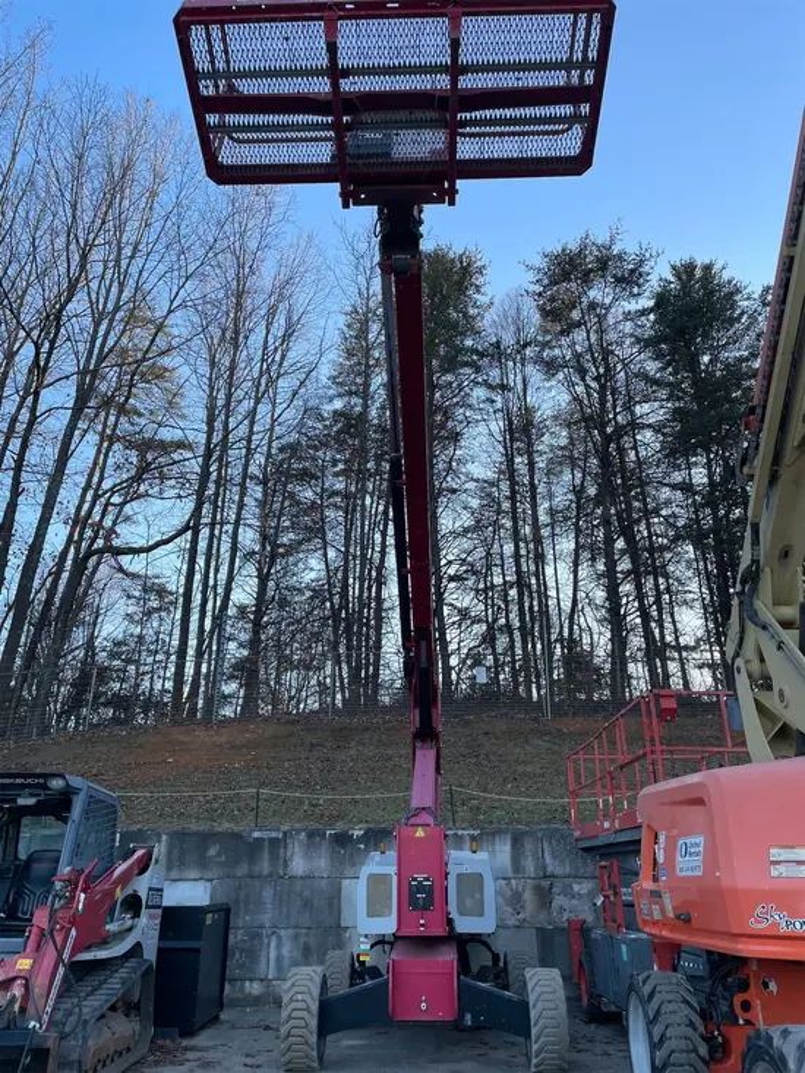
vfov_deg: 67.3
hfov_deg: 53.1
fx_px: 806
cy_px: 536
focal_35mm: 26
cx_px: 402
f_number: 1.6
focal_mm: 4.2
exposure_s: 1/550
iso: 32
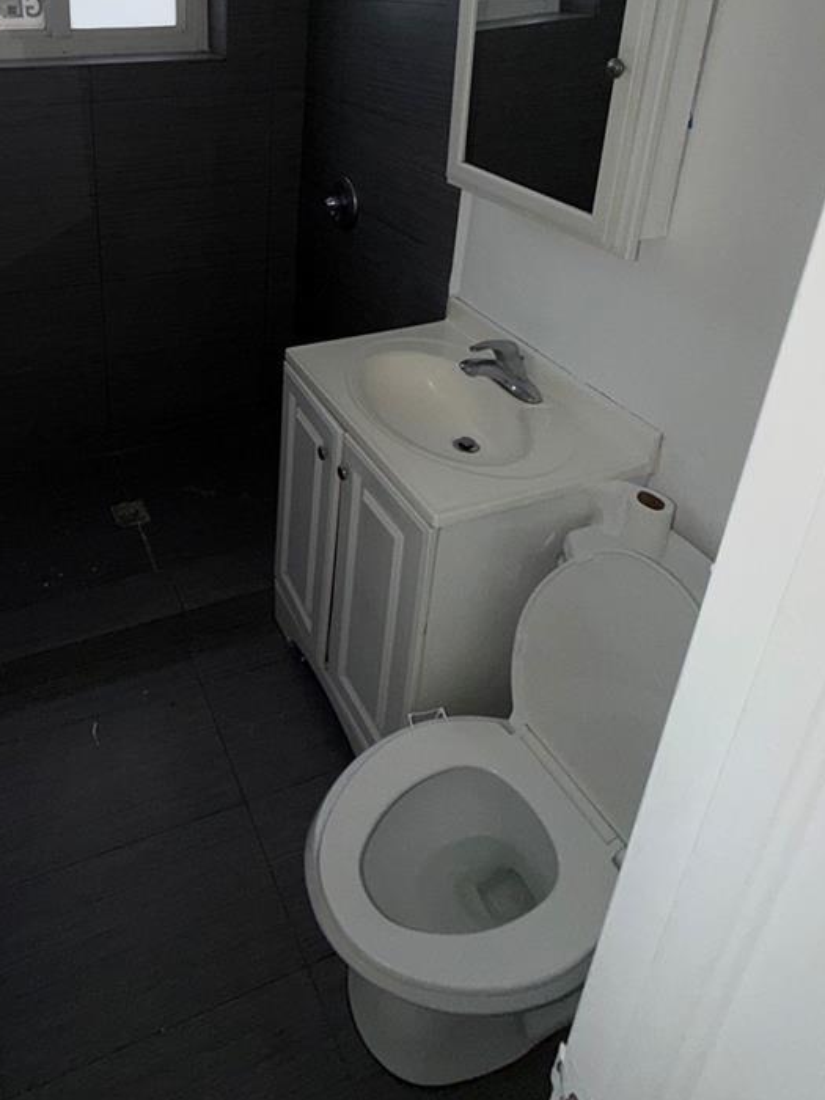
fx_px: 763
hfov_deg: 54.1
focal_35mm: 24
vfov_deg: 66.6
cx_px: 204
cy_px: 259
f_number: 2.2
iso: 40
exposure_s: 1/63
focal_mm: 2.22
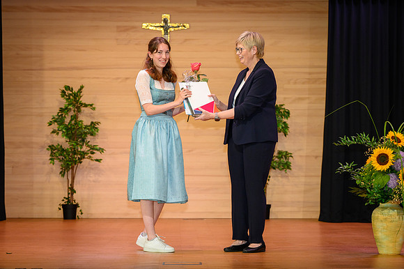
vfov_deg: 11.1
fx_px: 1377
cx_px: 202
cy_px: 134
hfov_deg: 16.7
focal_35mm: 123
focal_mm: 105
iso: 2000
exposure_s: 1/200
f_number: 5
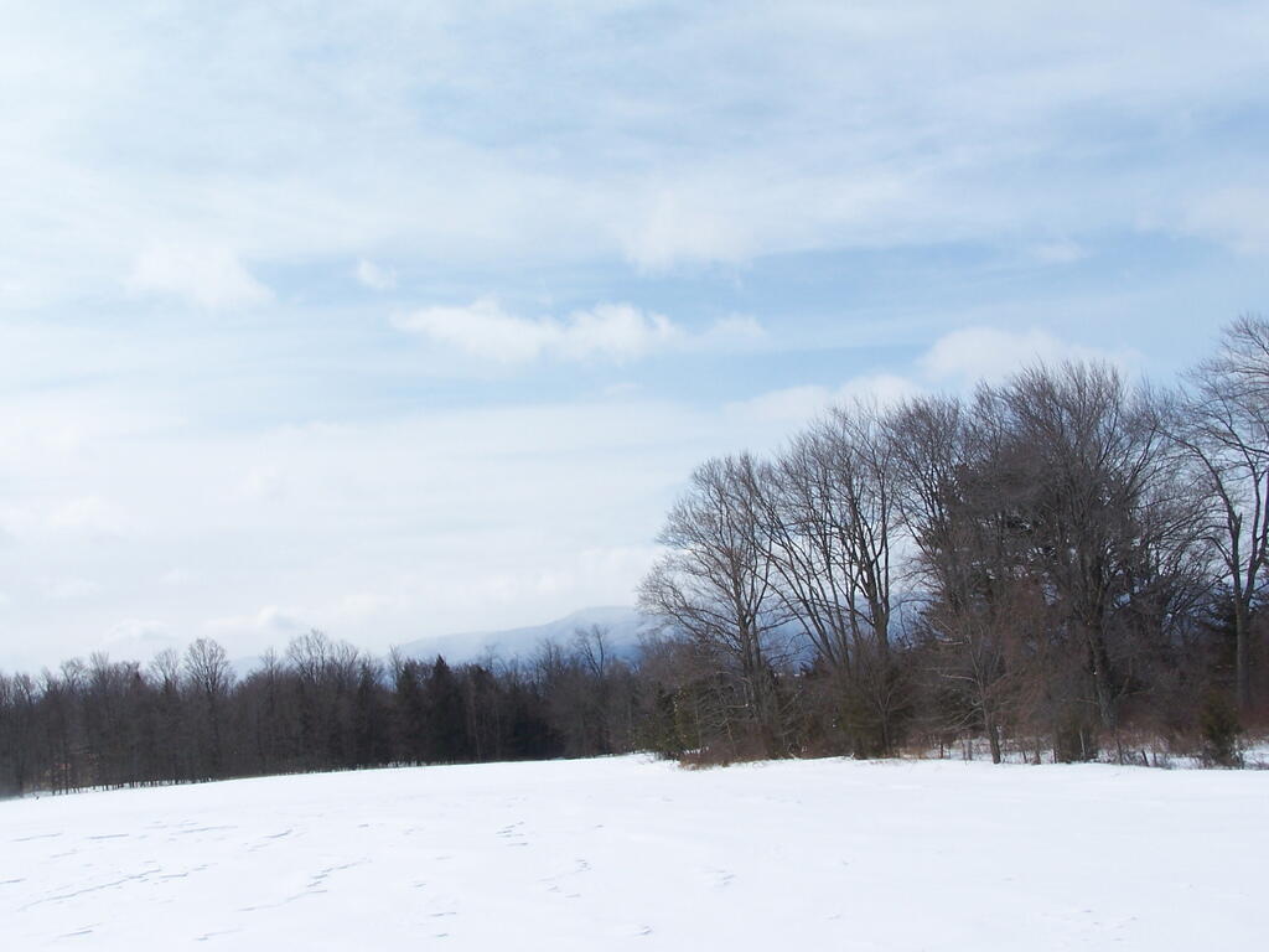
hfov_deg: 39.7
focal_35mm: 48
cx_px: 634
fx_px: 1760
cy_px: 476
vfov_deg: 30.3
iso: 80
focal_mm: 8
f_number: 5.6
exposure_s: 1/500
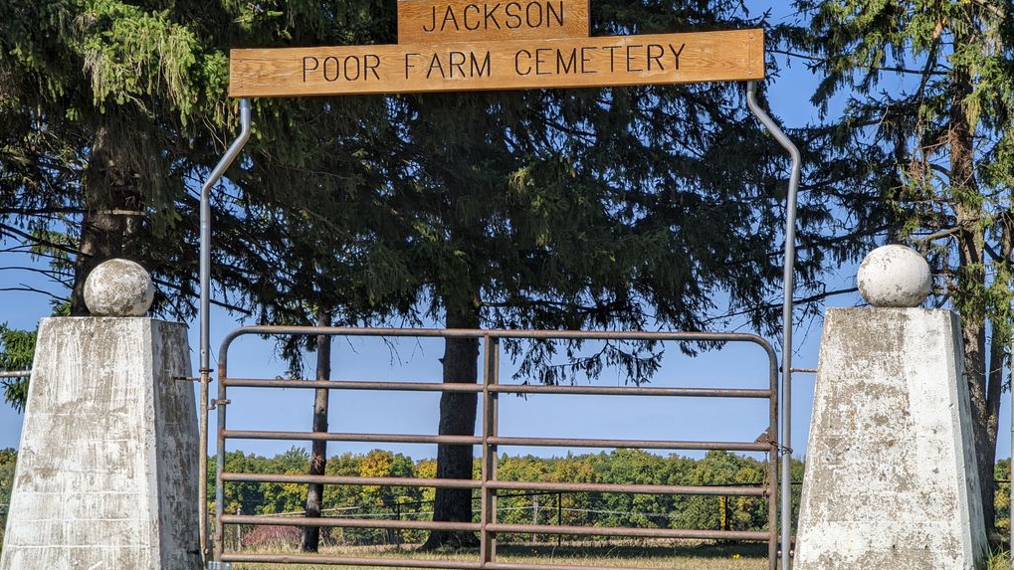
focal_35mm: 114
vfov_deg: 10.6
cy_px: 258
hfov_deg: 18.8
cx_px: 507
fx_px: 3065
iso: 32
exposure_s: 1/595
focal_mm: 19
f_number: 3.5
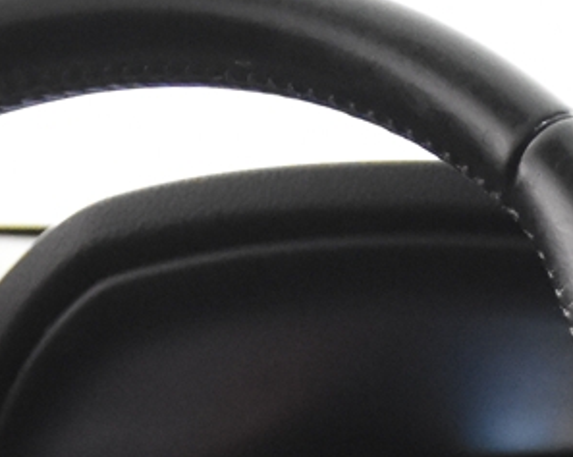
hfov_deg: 7.5
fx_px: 4320
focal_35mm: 255
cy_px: 1086
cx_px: 855
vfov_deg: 5.8
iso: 3600
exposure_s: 1/50
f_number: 3.2
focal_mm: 28
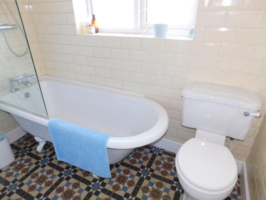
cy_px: 100
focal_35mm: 23
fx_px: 177
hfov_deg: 73.9
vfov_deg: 58.9
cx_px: 133
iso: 180
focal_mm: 4
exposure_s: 1/30
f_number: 3
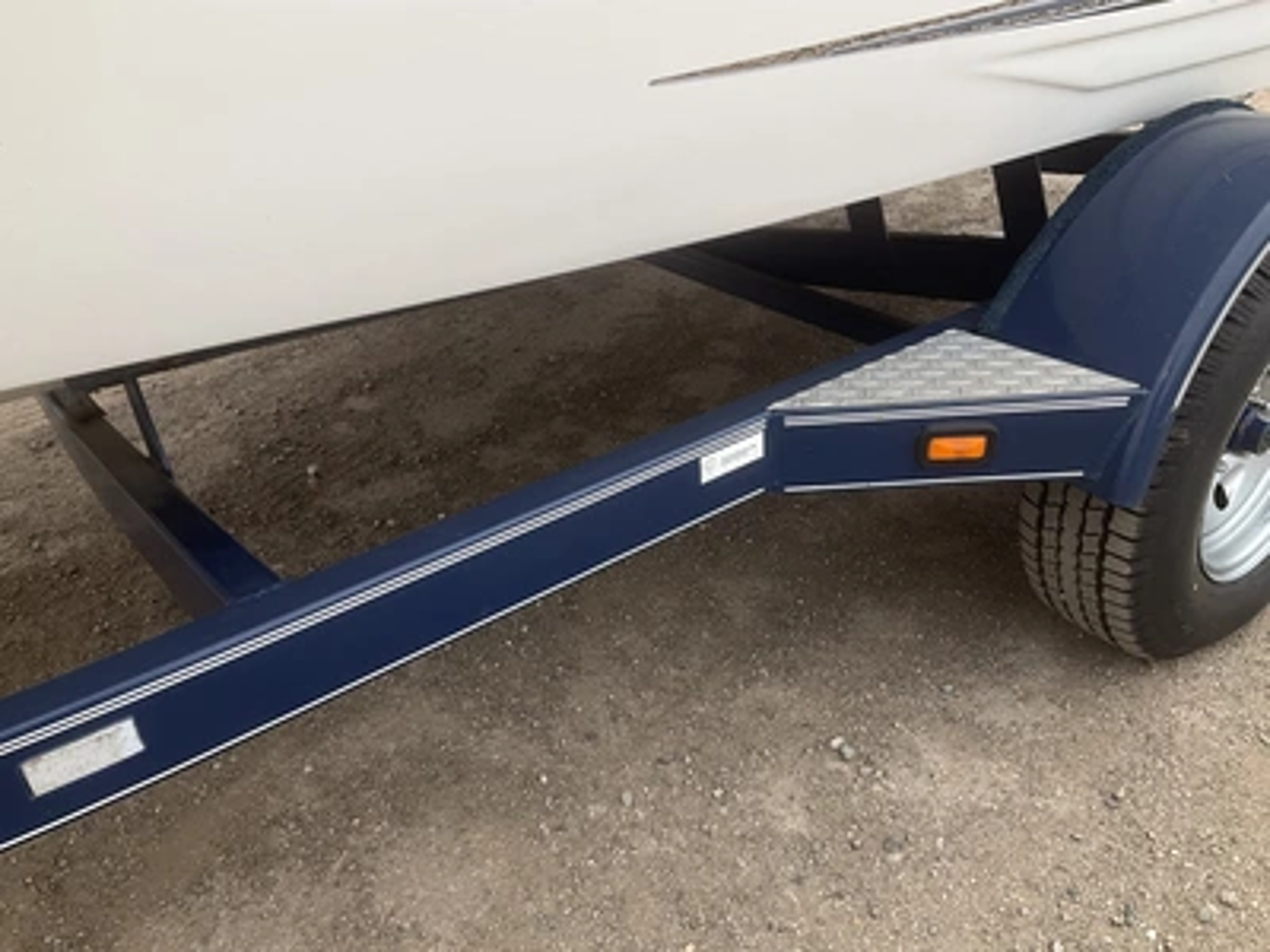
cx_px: 635
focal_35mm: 29
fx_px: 1064
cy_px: 476
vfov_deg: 48.2
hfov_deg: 61.7
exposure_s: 1/556
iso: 25
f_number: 1.8
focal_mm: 3
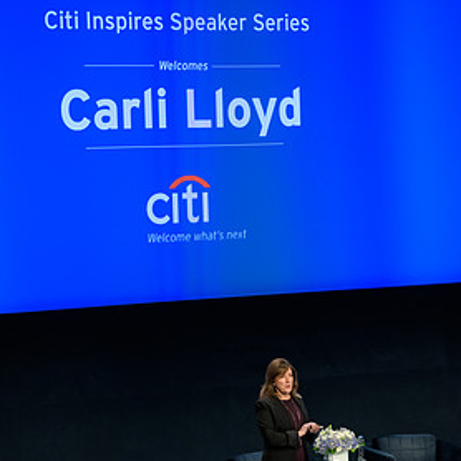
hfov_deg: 12.9
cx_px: 224
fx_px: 2034
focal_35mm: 135
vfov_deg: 12.9
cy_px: 290
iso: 1600
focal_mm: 98
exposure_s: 1/200
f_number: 3.2
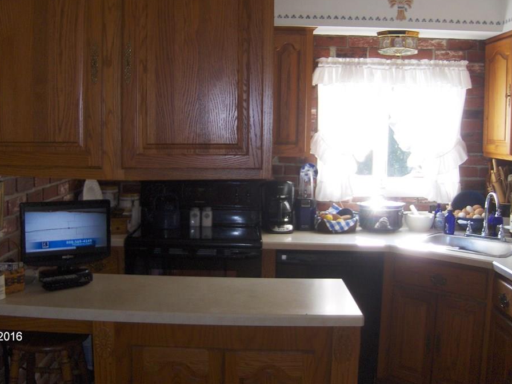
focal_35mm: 40
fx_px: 592
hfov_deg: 46.7
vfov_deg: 35.9
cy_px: 165
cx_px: 222
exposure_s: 1/60
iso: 101
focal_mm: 7.5
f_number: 2.8
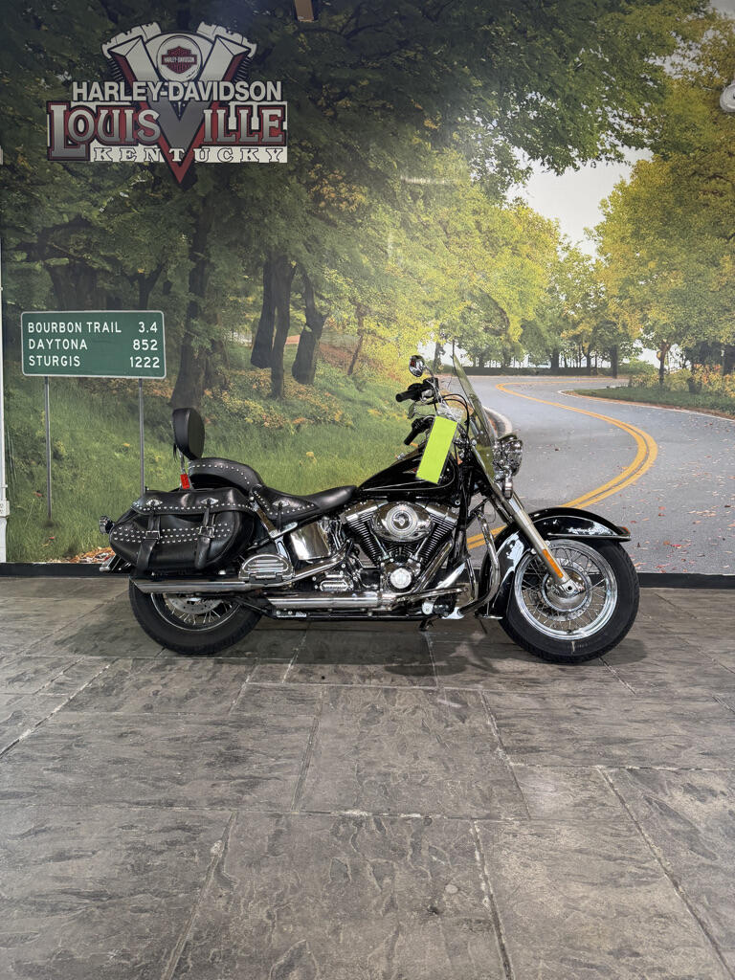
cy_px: 490
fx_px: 679
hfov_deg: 56.8
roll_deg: -1.0
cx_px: 368
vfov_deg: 71.6
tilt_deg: -2.8
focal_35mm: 24
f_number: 1.78
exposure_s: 1/60
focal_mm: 6.76
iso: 125
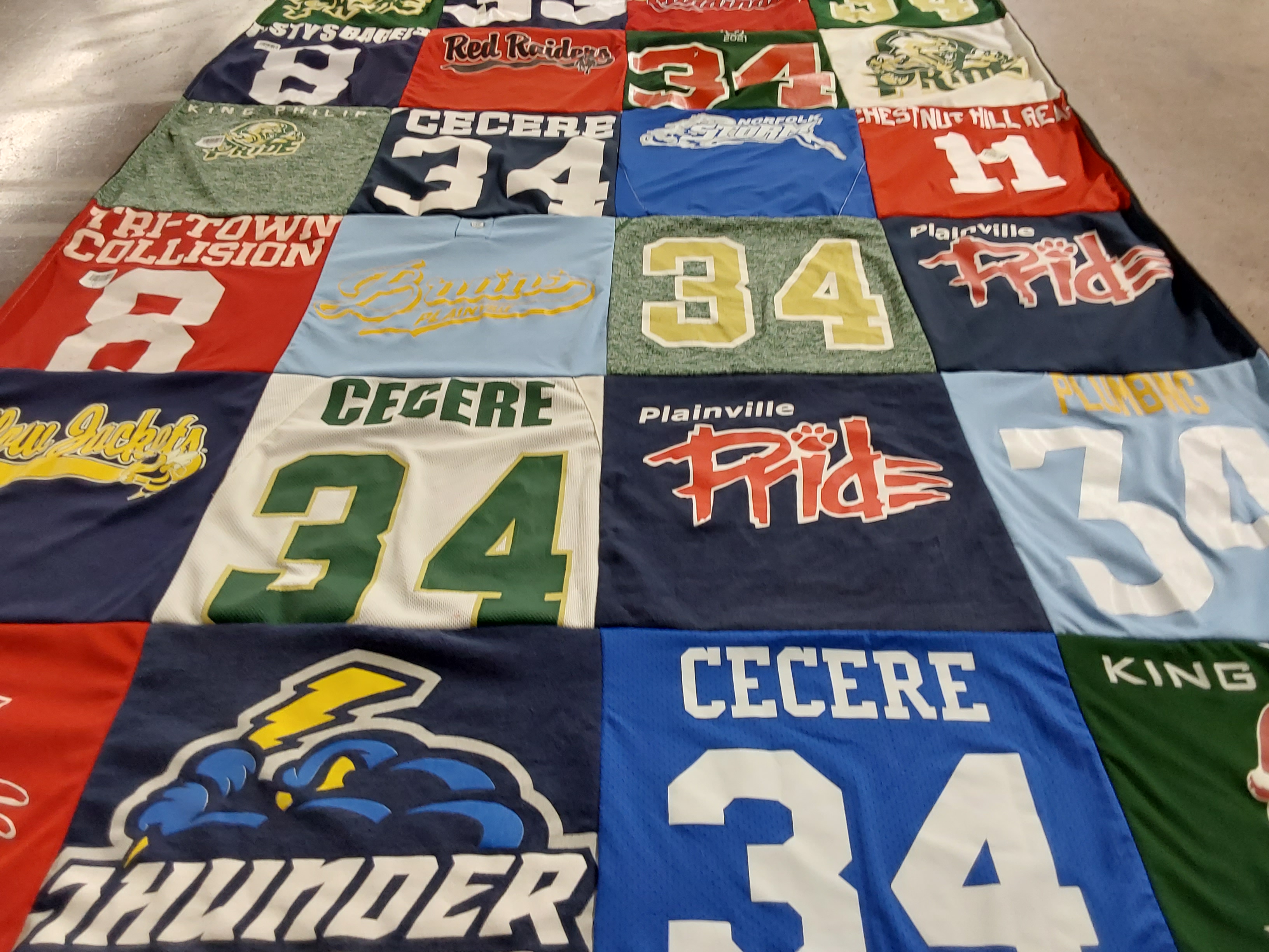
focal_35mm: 28
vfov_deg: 49.7
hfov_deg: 63.4
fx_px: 1026
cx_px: 634
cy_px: 476
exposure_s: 1/50
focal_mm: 2.91
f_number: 1.9
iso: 100
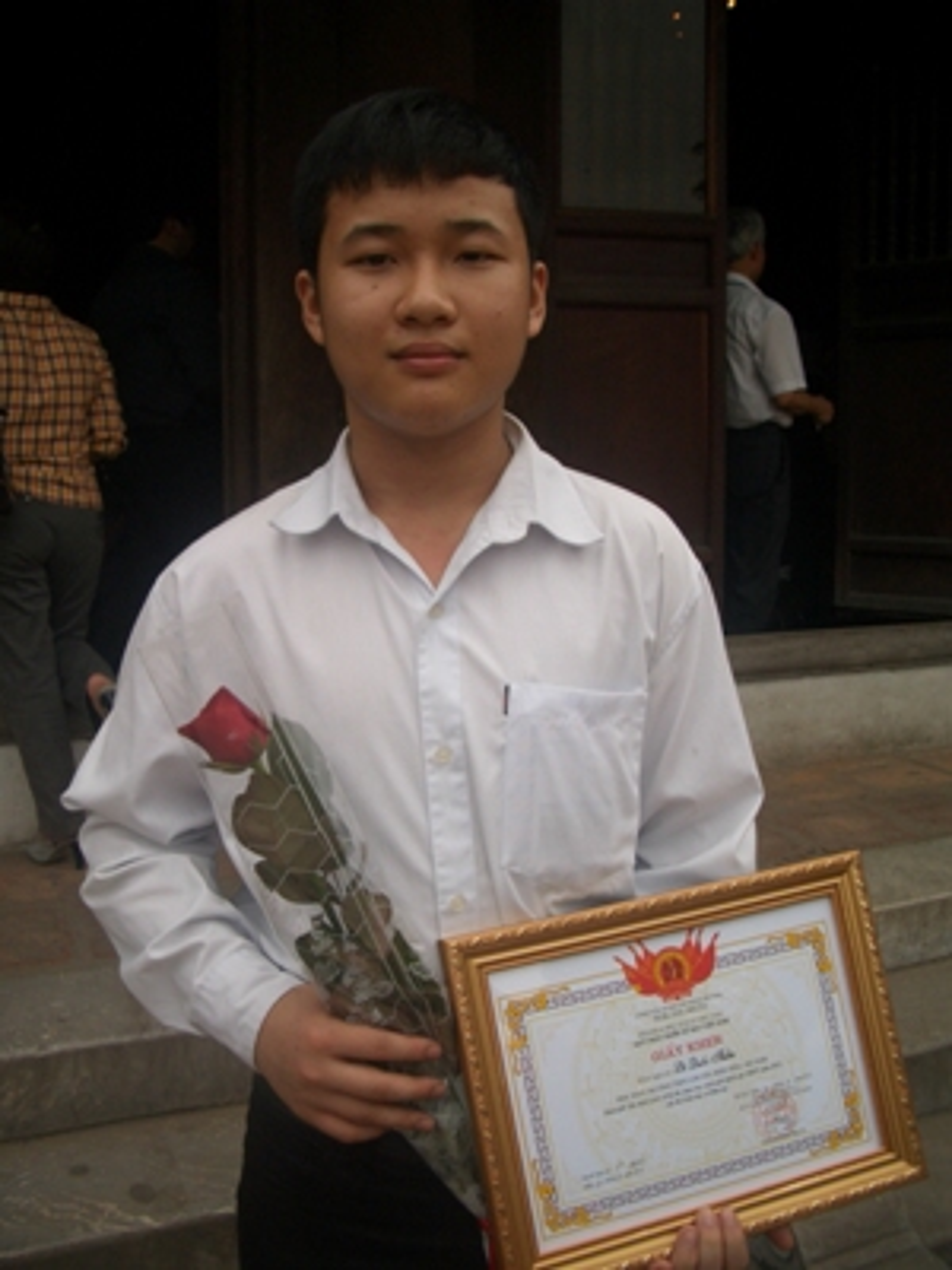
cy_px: 635
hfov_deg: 40.7
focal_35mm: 35
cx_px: 476
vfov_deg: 52.6
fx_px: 1283
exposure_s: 1/640
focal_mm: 5.8
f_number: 2.6
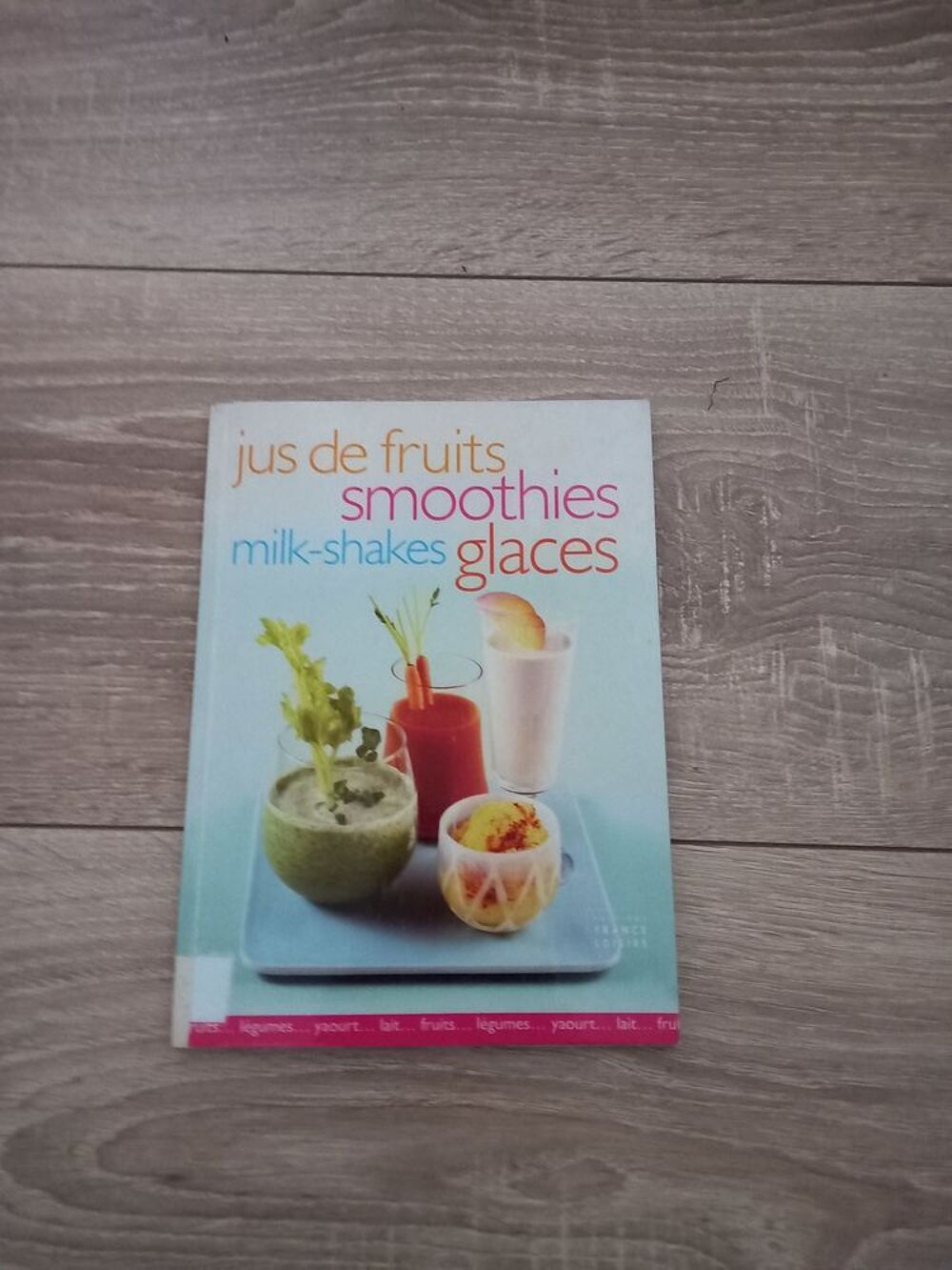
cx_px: 476
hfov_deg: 54.9
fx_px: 917
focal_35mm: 25
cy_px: 635
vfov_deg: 69.4
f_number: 2
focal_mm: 4.6
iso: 2000
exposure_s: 1/15
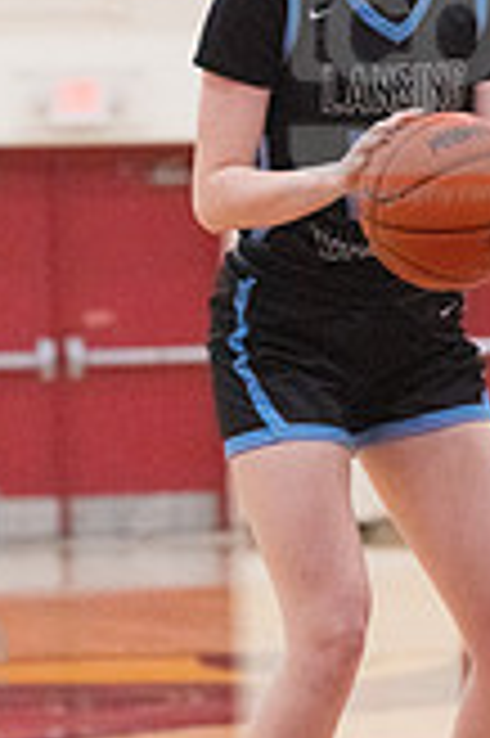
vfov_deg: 7.1
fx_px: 5892
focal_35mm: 288
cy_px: 81
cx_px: 396
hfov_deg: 4.8
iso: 8000
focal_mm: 105
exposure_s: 1/1600
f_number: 4
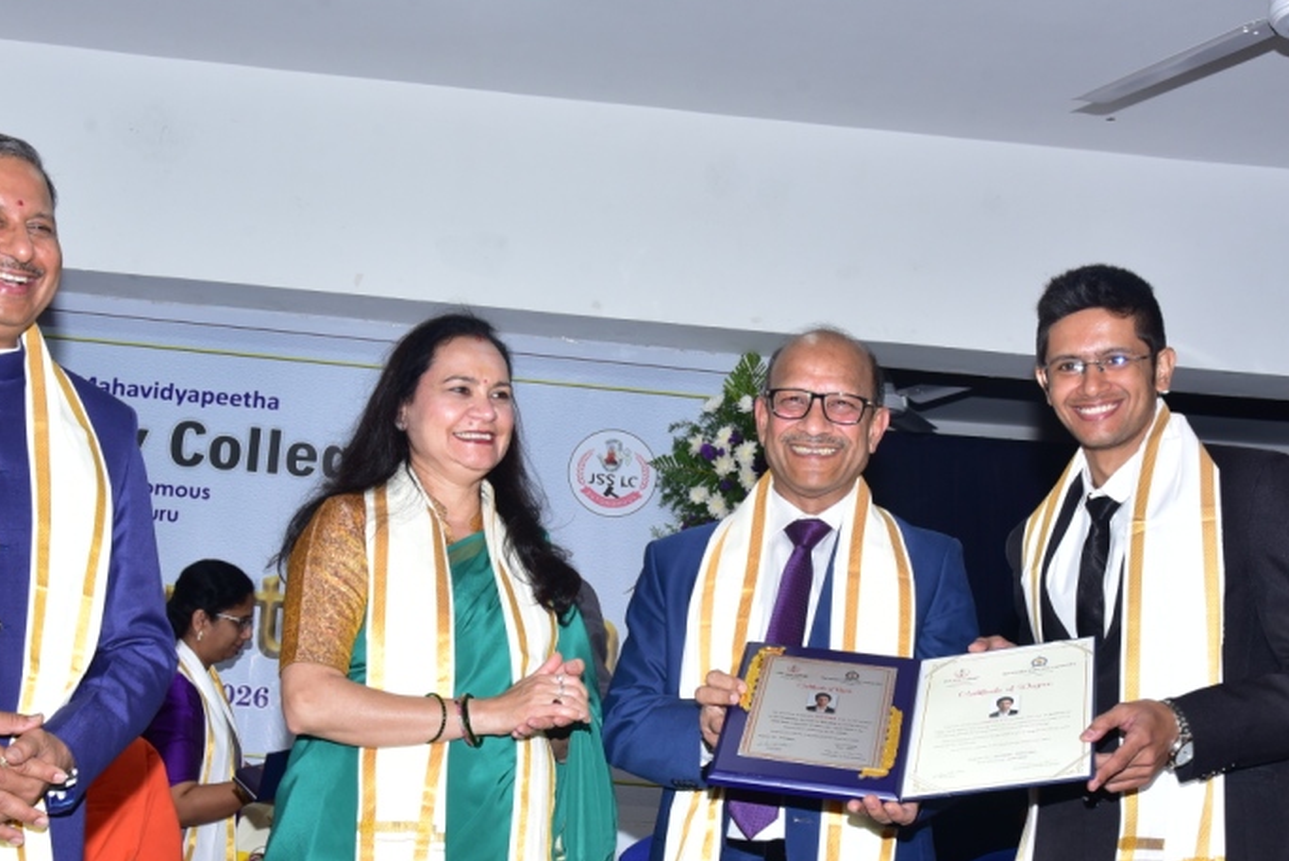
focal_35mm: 57
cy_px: 557
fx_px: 2042
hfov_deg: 35.0
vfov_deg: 23.7
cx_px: 627
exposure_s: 1/160
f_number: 8
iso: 800
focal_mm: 38
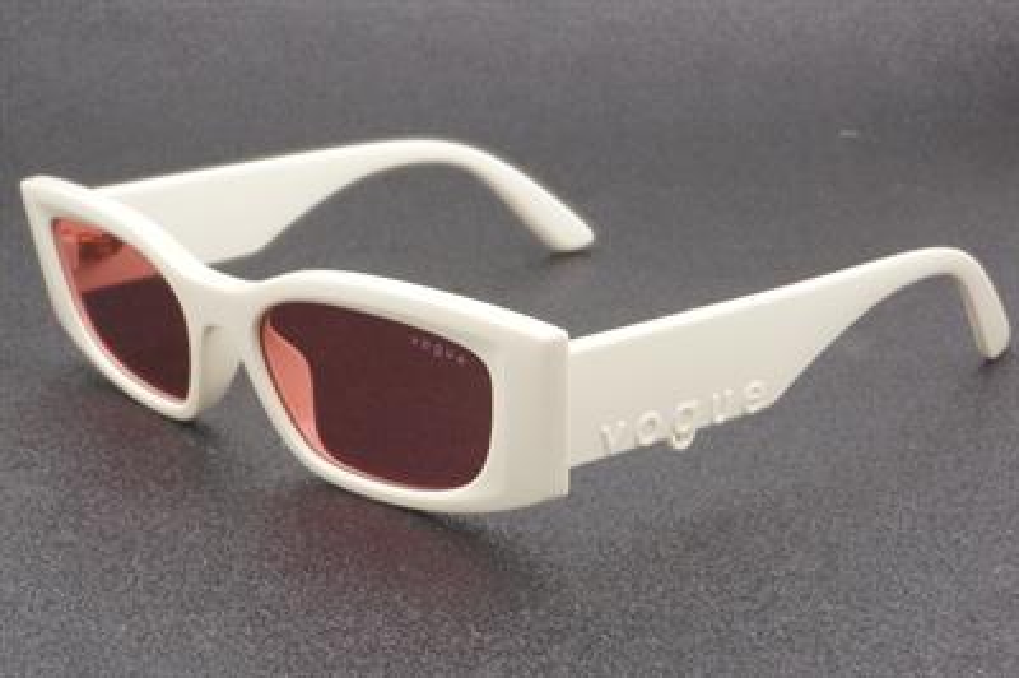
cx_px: 510
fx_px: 2121
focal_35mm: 75
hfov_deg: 27.0
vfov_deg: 18.2
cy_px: 339
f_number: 32
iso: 100
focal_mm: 50
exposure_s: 1.3
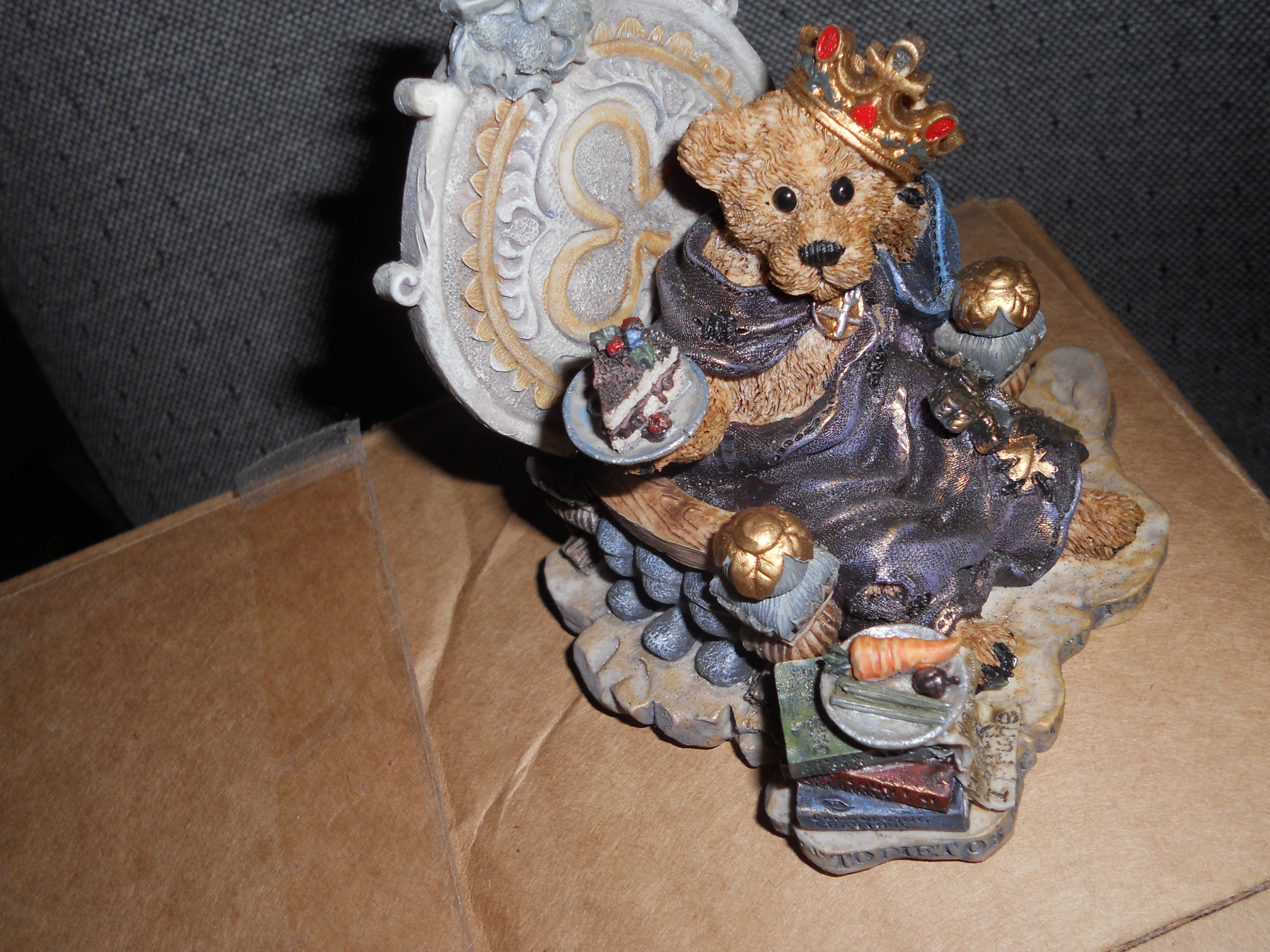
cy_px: 461
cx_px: 622
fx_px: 1211
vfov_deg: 42.9
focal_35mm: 33
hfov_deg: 55.3
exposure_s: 1/25
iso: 80
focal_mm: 5.8
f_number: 8.8
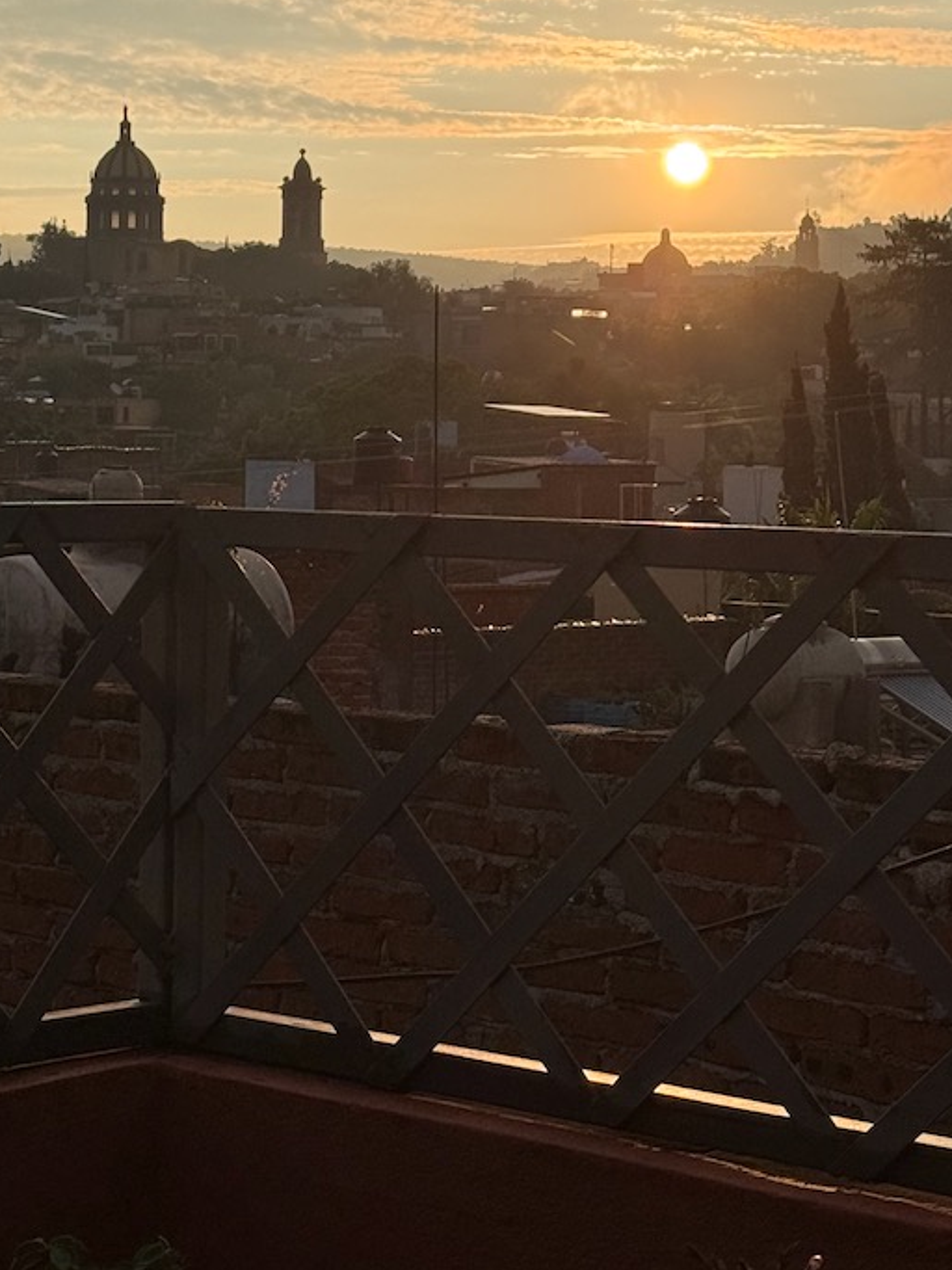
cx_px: 221
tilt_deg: +2.6
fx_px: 3301
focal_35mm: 90
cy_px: 392
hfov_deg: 16.3
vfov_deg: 21.7
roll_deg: -1.8
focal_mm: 6.76
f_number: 1.78
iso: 64
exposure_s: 1/7143
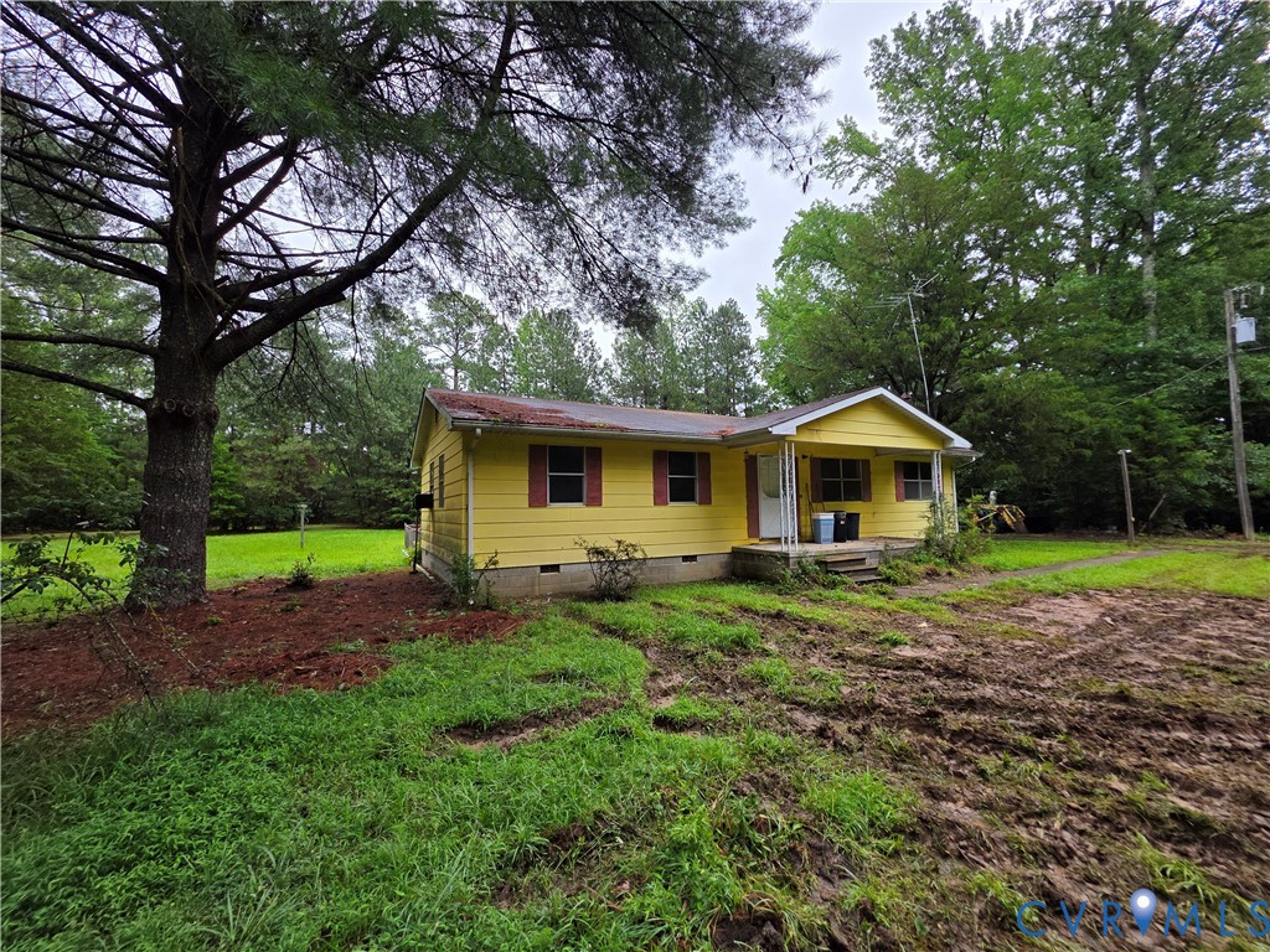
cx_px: 635
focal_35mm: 13
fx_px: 477
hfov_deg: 106.2
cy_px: 476
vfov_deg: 89.9
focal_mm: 2.2
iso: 40
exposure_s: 1/583
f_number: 1.9
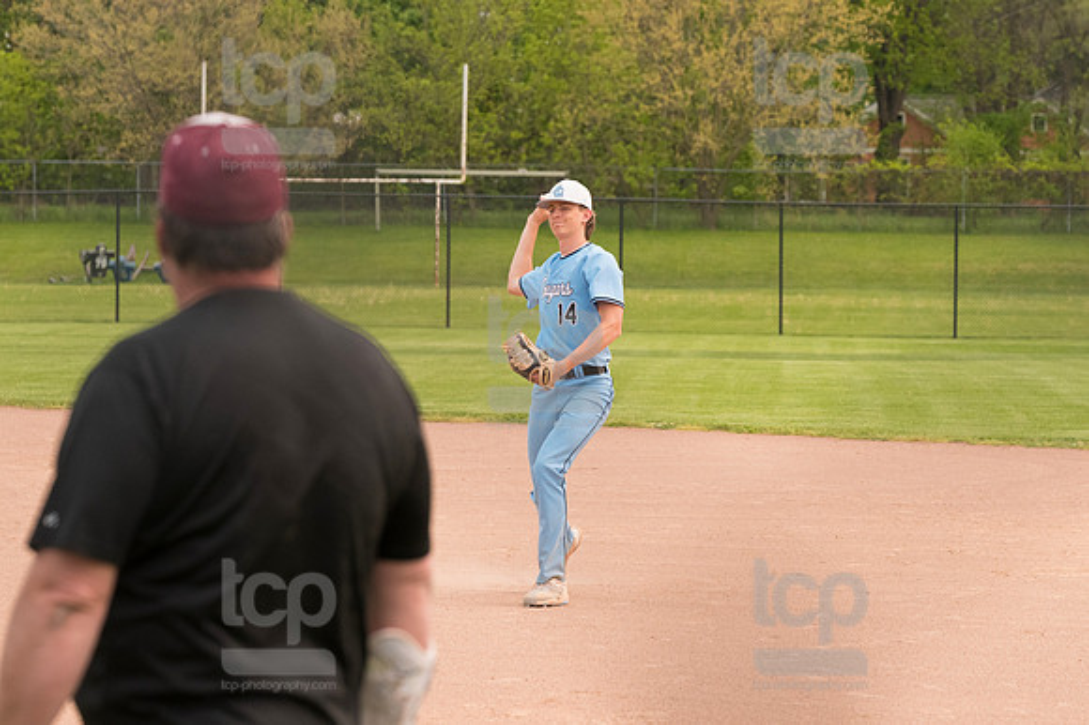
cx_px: 544
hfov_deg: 10.2
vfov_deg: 6.8
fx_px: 6107
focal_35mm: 202
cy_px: 362
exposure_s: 1/2000
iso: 1000
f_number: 5.6
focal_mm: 135
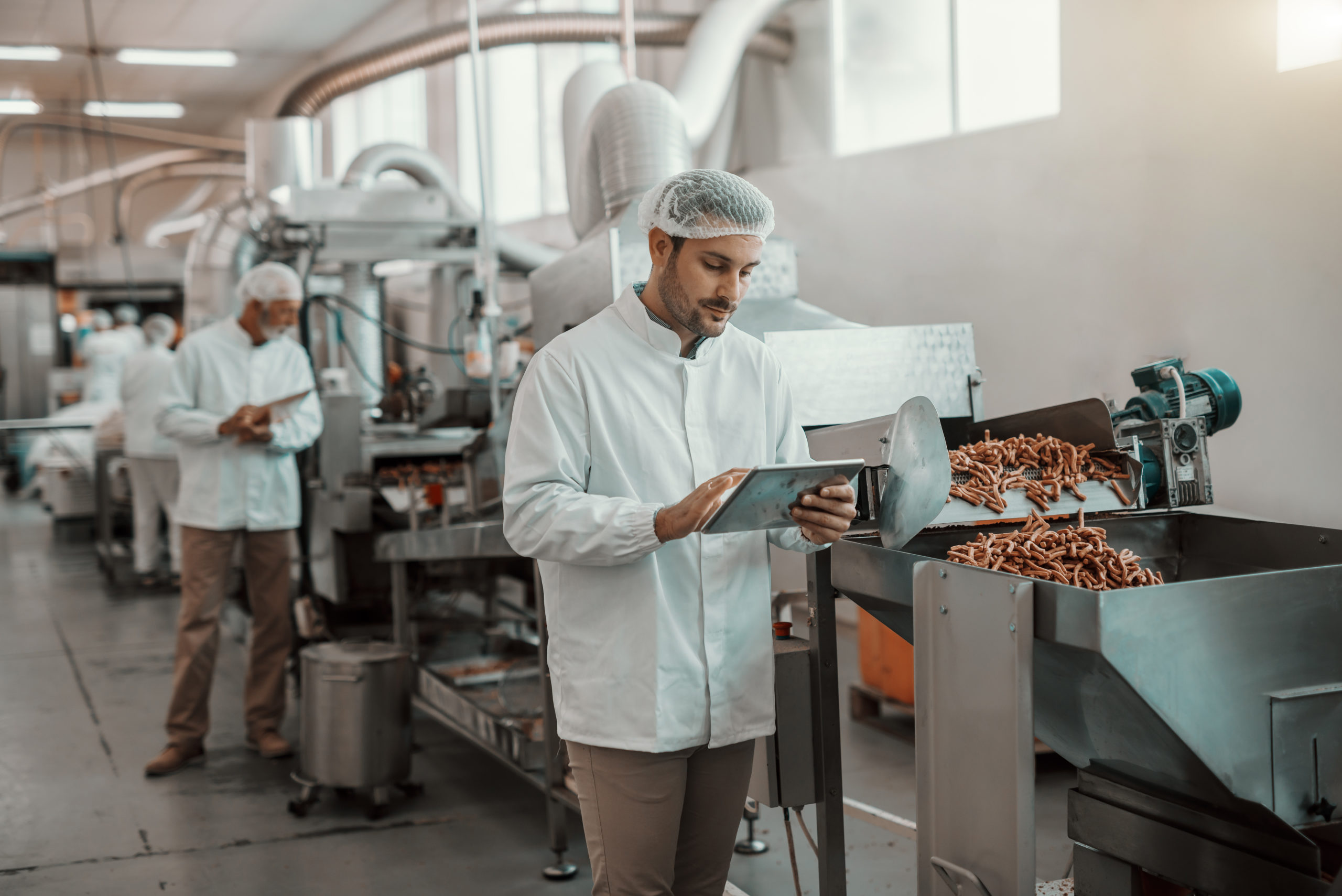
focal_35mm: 50
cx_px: 671
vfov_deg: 27.0
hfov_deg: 39.6
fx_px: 1865
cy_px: 448
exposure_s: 1/125
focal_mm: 50
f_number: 2
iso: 200
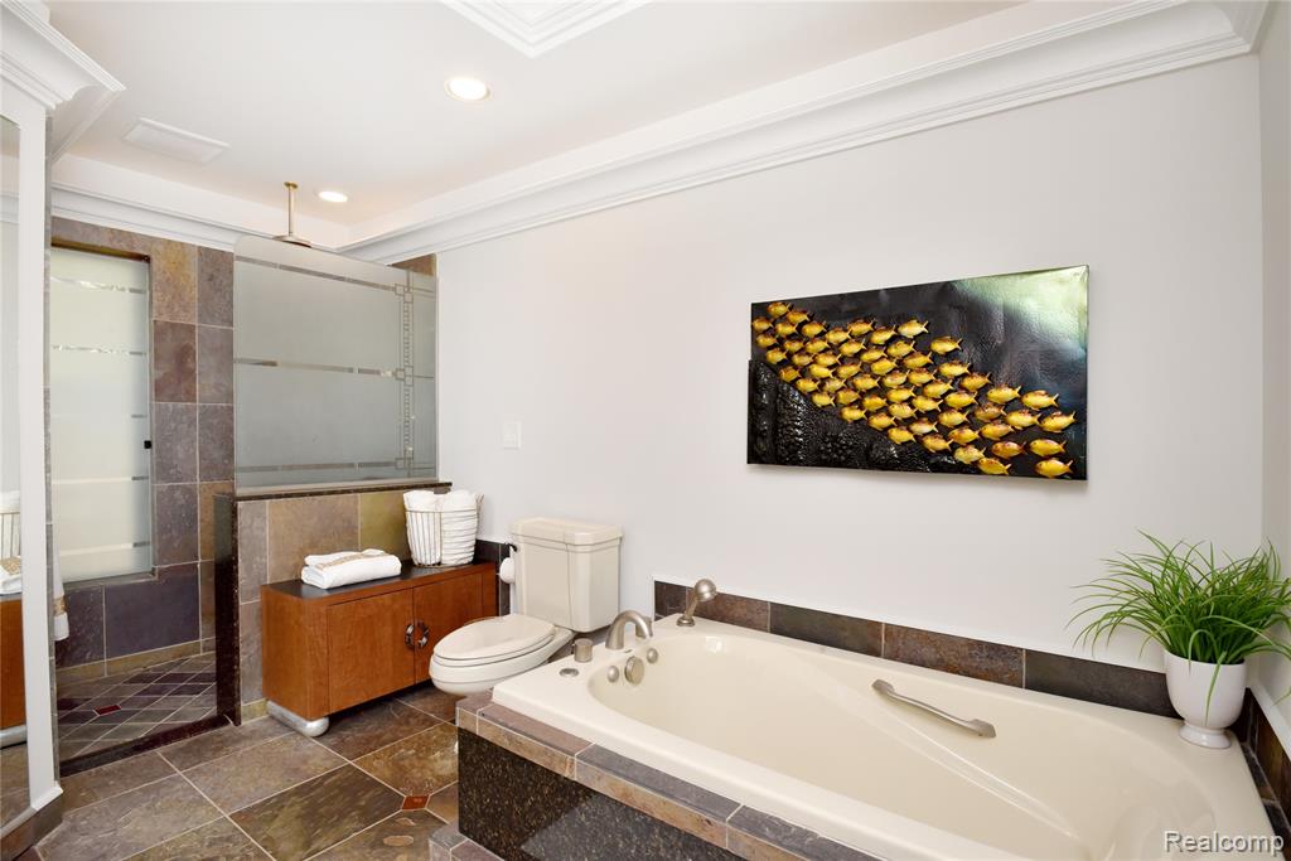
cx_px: 646
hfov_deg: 93.3
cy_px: 430
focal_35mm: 17
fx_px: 610
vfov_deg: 70.5
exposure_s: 1/60
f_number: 13
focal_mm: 17
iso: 800
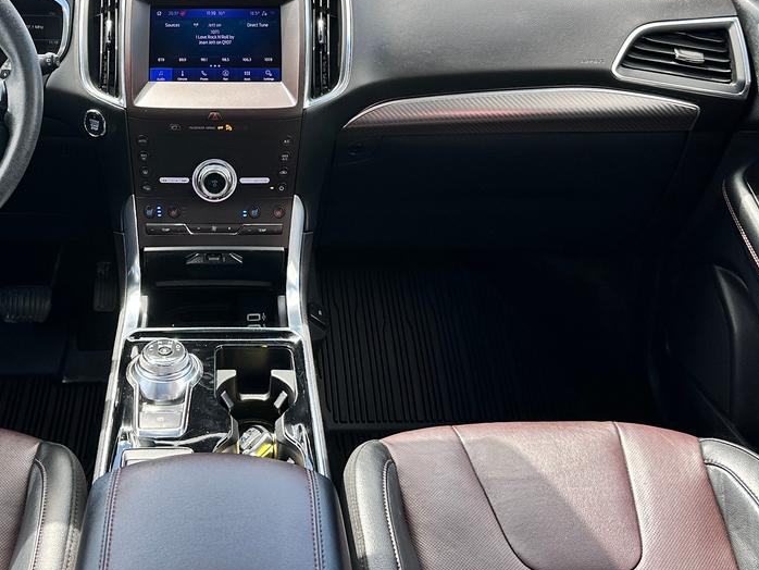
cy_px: 53
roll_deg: -0.8
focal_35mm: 44
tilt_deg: -21.9
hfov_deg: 42.1
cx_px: 226
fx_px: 965
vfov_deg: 31.3
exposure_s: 1/473
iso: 80
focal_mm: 6.86
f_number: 1.78
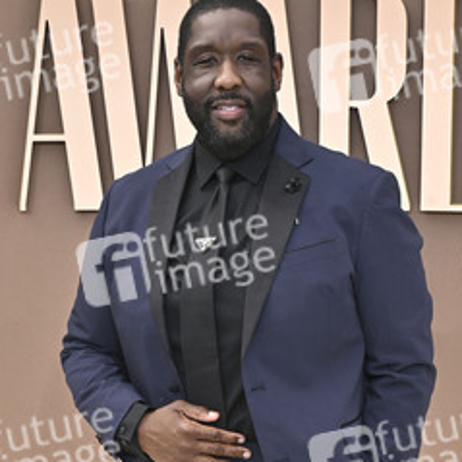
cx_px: 232
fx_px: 1268
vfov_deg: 20.5
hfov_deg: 20.6
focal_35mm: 84
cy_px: 358
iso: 400
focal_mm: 59
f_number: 10
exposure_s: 1/320
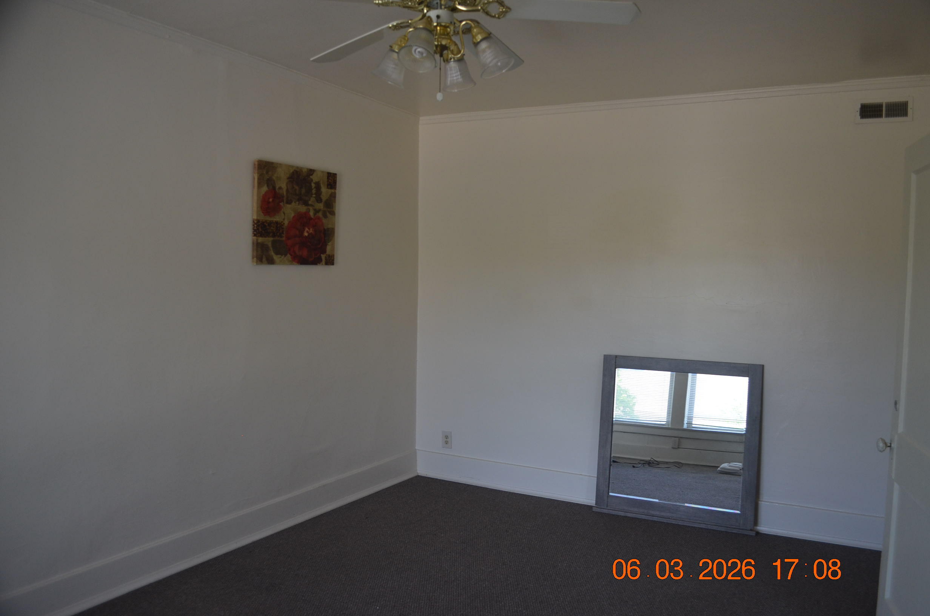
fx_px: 696
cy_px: 308
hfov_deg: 67.5
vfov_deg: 47.7
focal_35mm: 27
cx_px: 465
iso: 500
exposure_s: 1/60
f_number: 4
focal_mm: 18
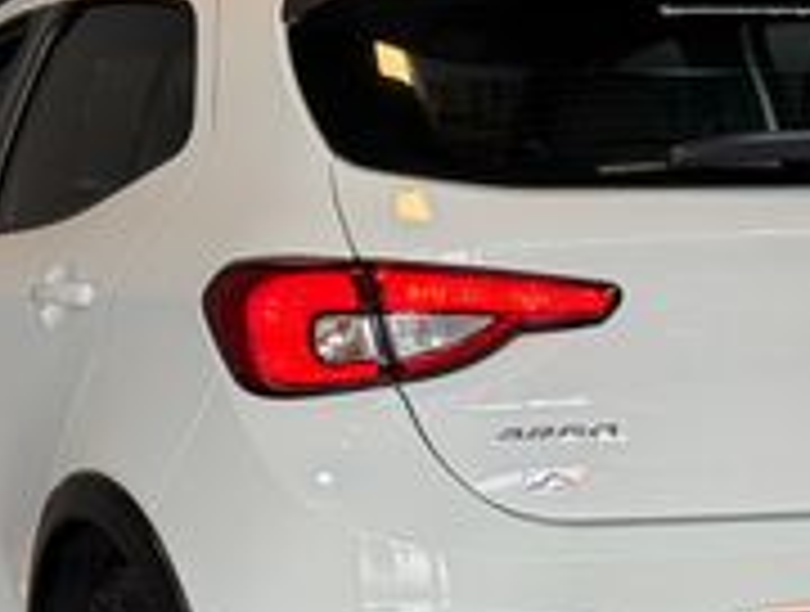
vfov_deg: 11.9
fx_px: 2933
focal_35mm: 125
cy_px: 423
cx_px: 500
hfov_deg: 15.7
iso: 80
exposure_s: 1/60
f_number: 1.78
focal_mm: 6.76
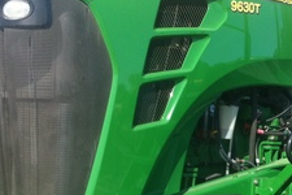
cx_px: 244
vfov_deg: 15.4
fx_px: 714
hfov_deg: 22.7
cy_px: 153
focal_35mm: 88
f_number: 2.8
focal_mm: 3.85
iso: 80
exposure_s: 1/822
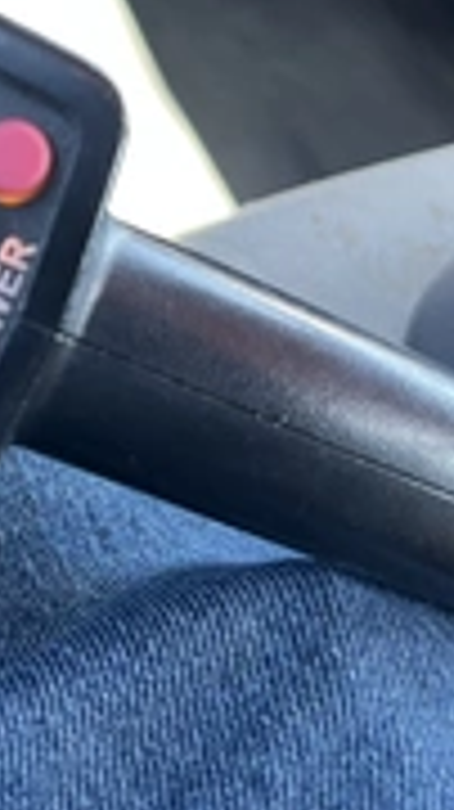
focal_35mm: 63
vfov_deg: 32.9
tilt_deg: -45.3
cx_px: -153
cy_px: 234
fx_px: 1351
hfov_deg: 17.7
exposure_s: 1/60
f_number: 1.6
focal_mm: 5.1
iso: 125
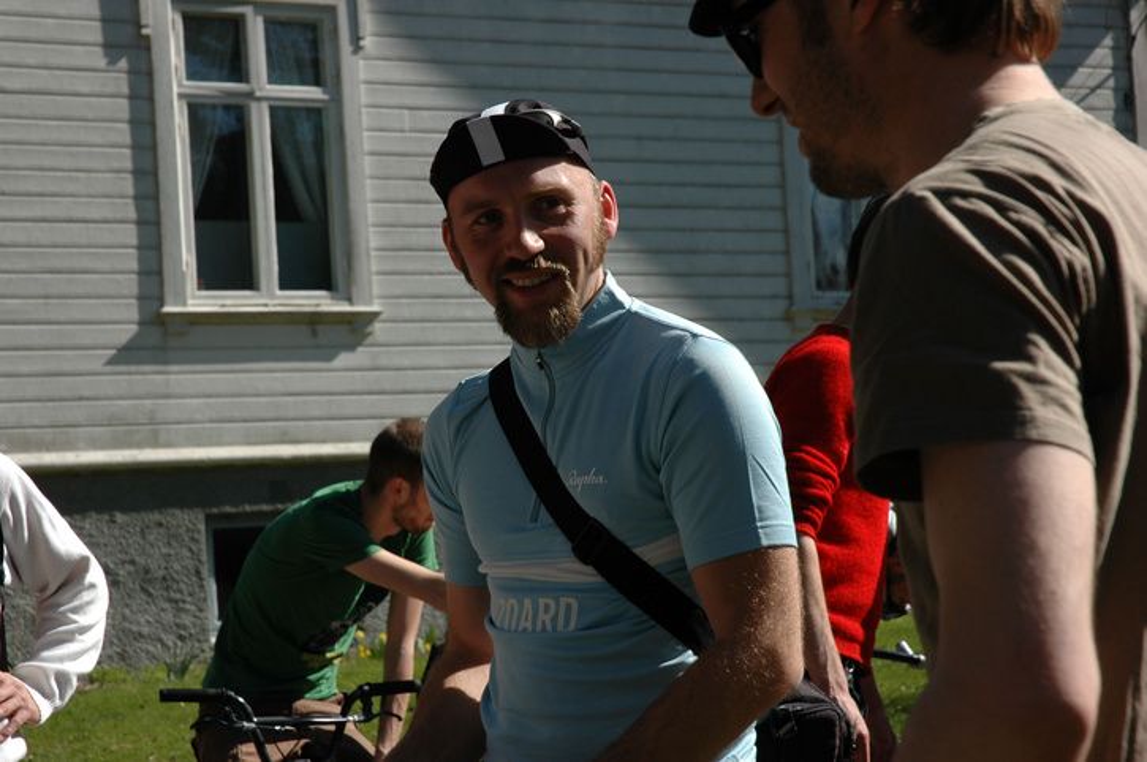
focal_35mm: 93
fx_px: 2960
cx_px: 574
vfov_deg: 14.7
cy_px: 381
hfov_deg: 21.9
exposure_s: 1/320
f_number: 10
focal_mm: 62
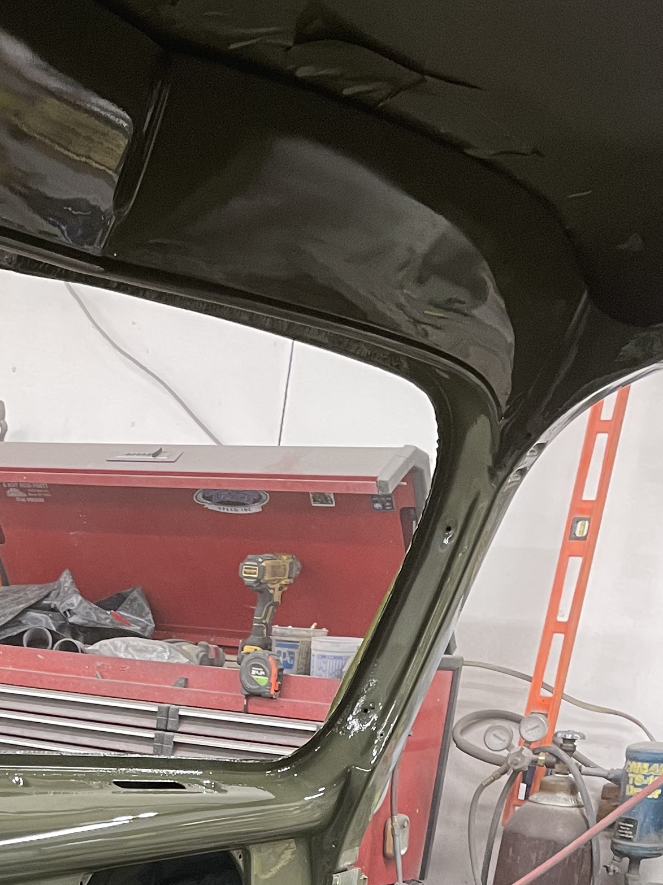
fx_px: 1712
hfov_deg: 20.8
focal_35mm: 67
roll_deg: -3.9
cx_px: -73
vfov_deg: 25.2
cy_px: 1139
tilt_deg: -17.4
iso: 160
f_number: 1.6
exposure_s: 1/60
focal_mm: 4.2
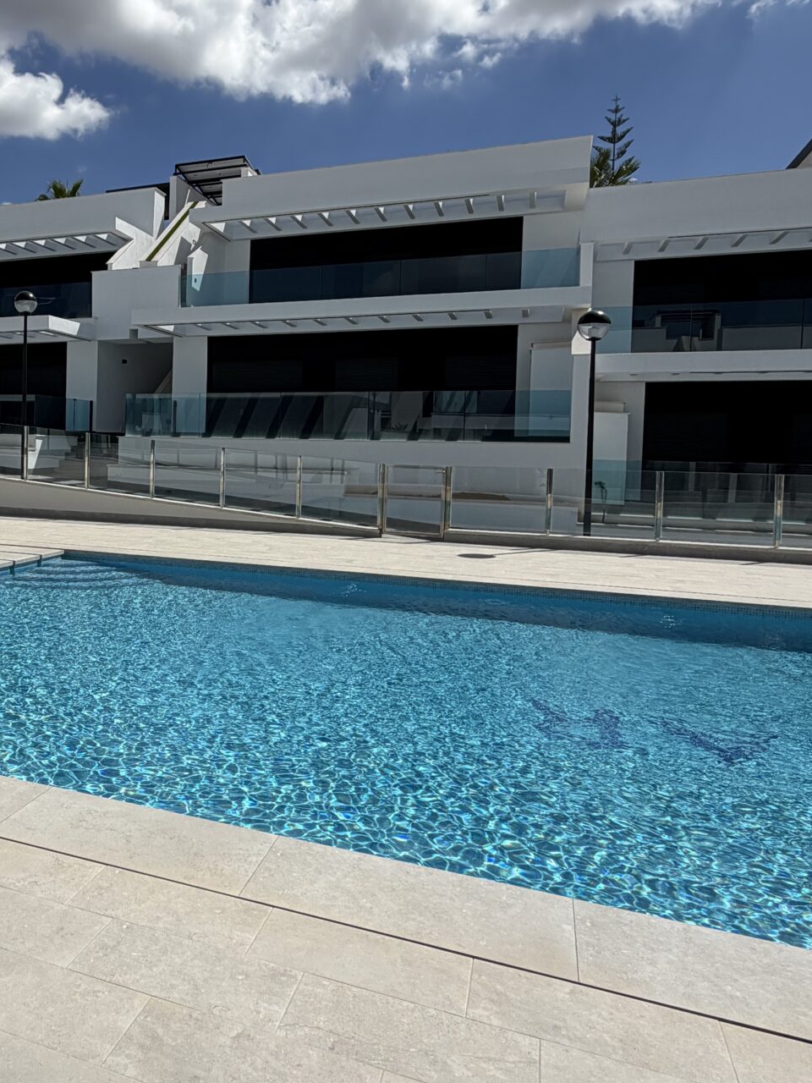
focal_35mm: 28
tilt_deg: -4.0
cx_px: 134
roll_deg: -0.6
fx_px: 876
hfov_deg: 46.5
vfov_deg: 63.3
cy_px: 481
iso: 25
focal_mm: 2.22
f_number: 2.2
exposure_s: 1/2410
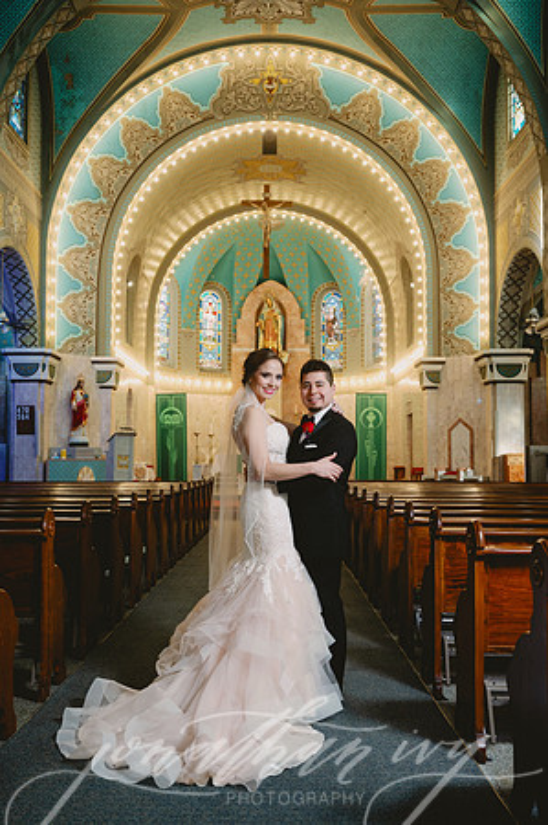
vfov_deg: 54.5
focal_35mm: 35
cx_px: 274
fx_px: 801
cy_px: 412
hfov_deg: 37.8
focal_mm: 35
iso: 1000
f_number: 4
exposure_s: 1/125
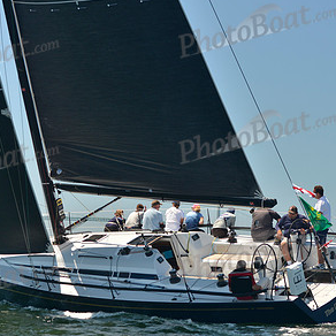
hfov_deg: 14.8
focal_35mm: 118
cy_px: 210
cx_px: 120
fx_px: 1296
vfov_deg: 14.8
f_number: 3.5
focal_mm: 70
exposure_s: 1/1250
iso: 280
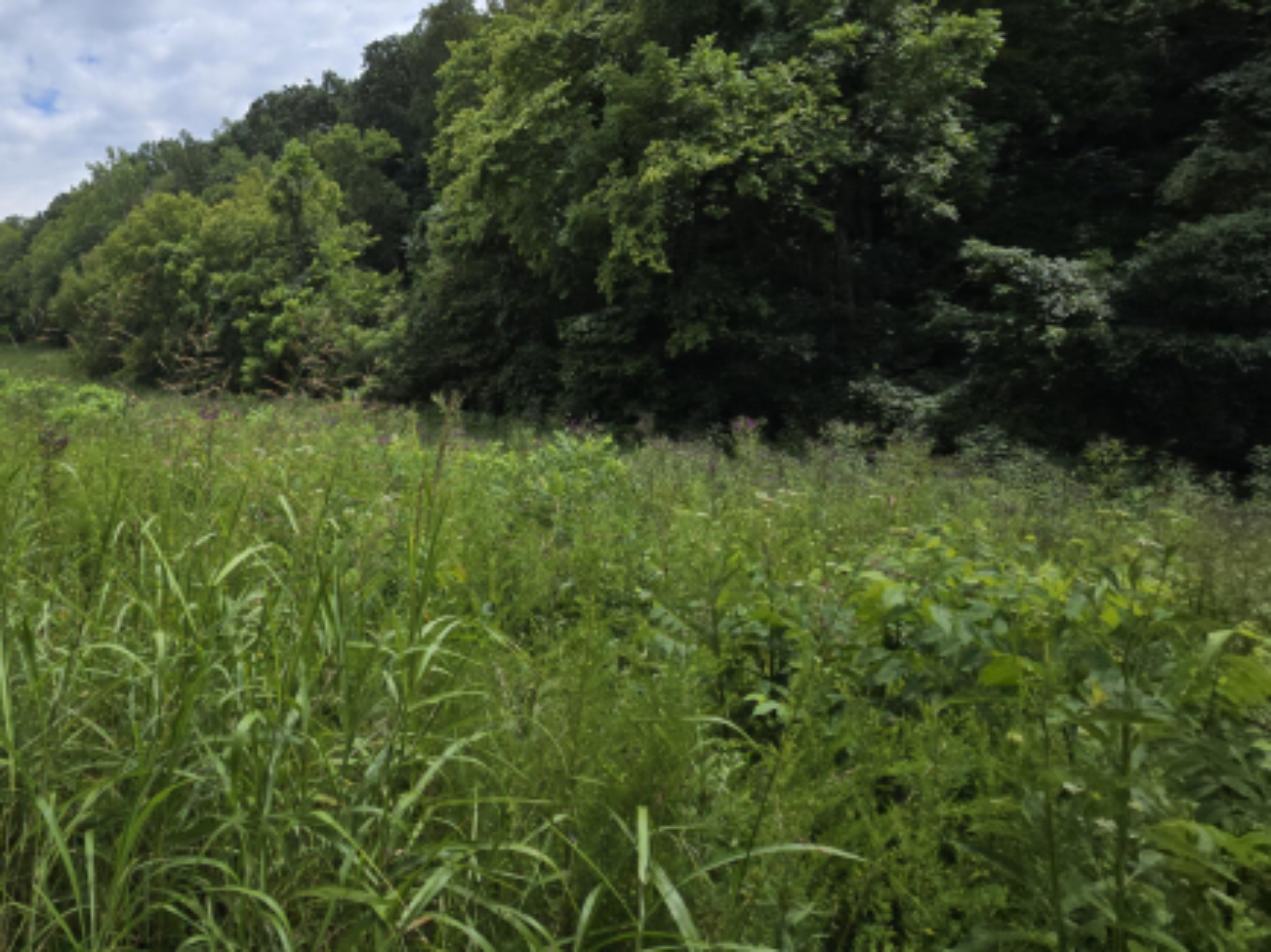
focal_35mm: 20
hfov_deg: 75.2
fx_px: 734
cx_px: 300
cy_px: 352
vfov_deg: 64.9
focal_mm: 2.2
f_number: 2.2
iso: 50
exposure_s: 1/3009
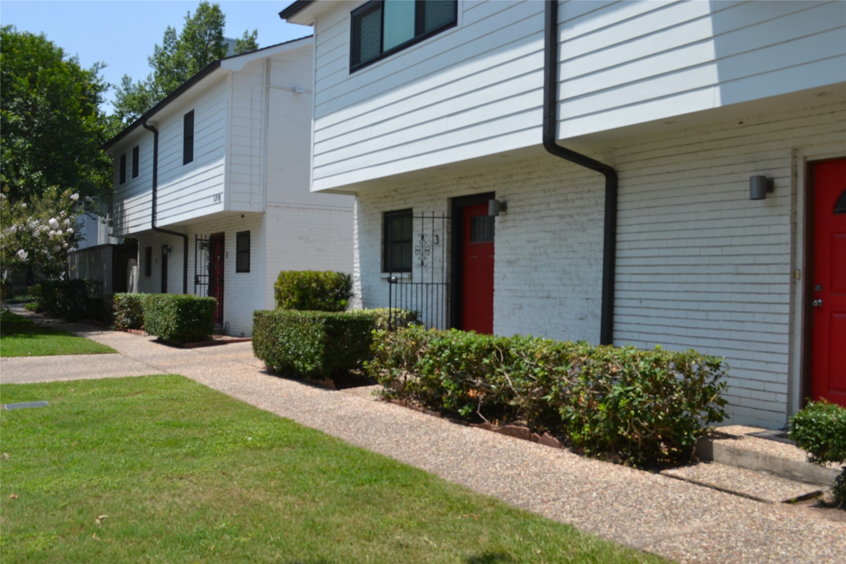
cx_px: 423
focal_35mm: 33
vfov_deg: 40.0
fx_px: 775
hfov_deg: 57.2
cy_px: 282
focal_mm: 22
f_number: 8
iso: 100
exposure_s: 1/250
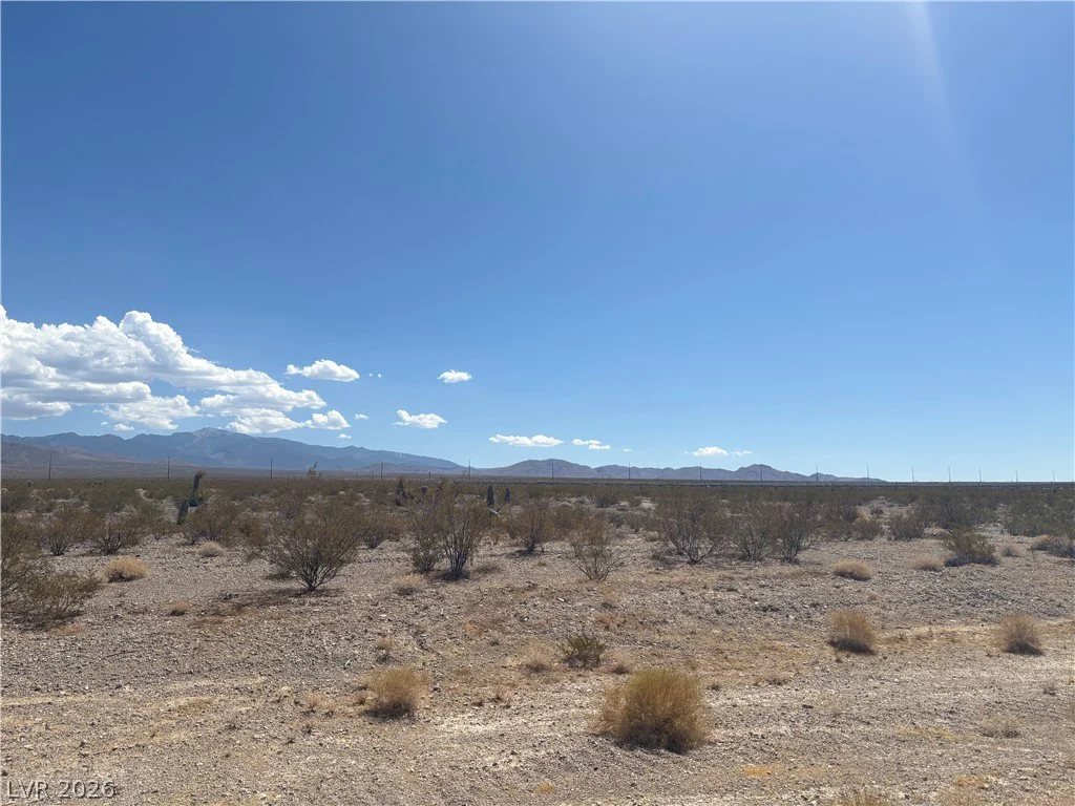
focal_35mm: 26
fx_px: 807
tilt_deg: +8.6
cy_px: 403
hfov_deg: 67.3
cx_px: 538
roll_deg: +1.2
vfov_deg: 53.1
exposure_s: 1/6993
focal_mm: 5.96
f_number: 1.6
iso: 50
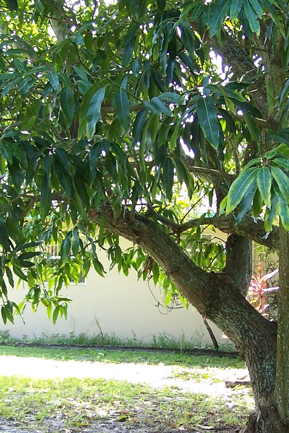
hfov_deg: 18.4
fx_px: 891
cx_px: 161
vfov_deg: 27.3
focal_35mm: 74
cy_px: 259
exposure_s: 1/60
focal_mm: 6.7
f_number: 2.8
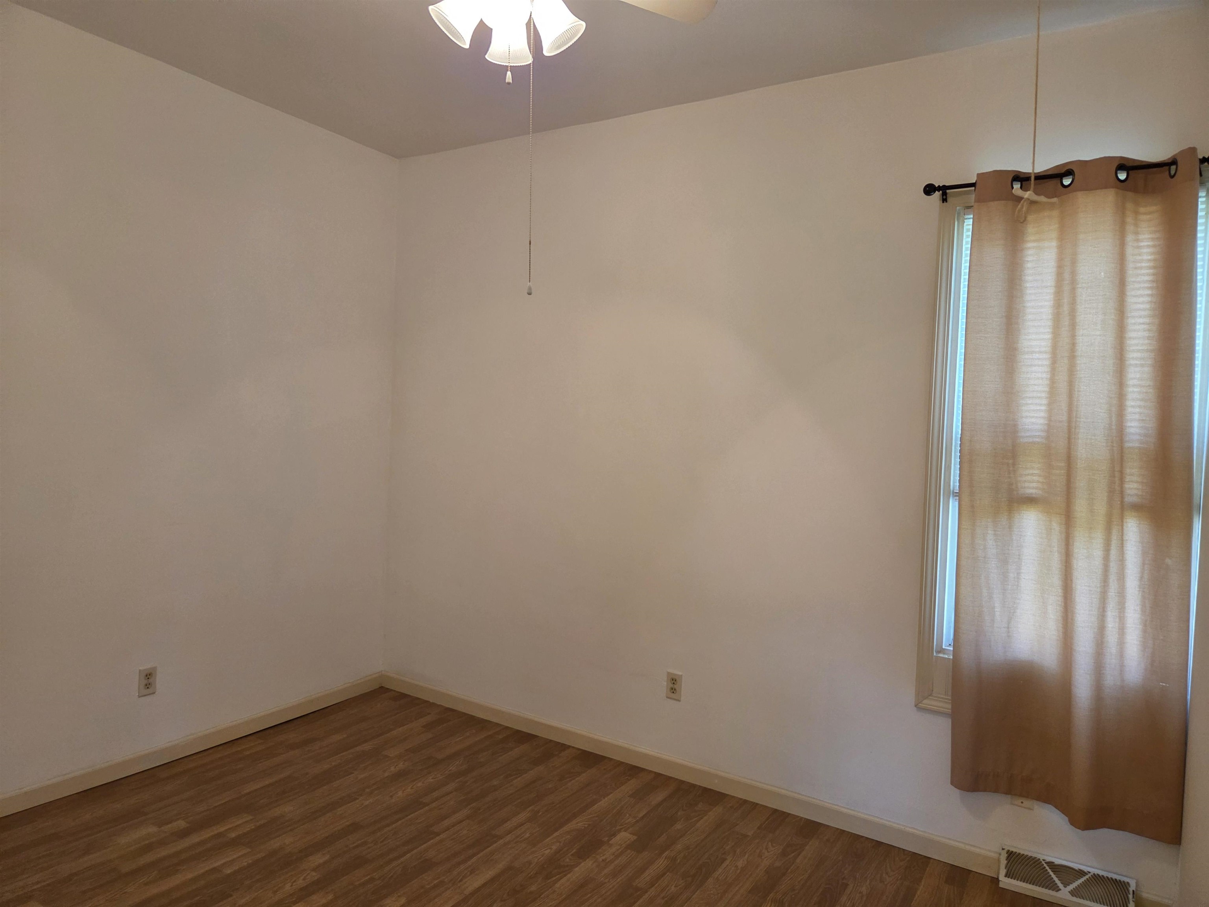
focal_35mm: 23
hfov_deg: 73.9
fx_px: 803
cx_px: 604
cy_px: 454
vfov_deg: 58.9
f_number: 1.8
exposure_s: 1/120
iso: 250
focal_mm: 5.4
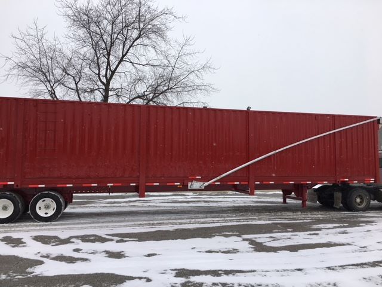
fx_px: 320
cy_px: 144
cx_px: 191
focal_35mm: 29
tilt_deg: +5.0
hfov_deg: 61.7
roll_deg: -0.1
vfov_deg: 48.2
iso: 25
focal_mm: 4.15
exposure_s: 1/541
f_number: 2.2
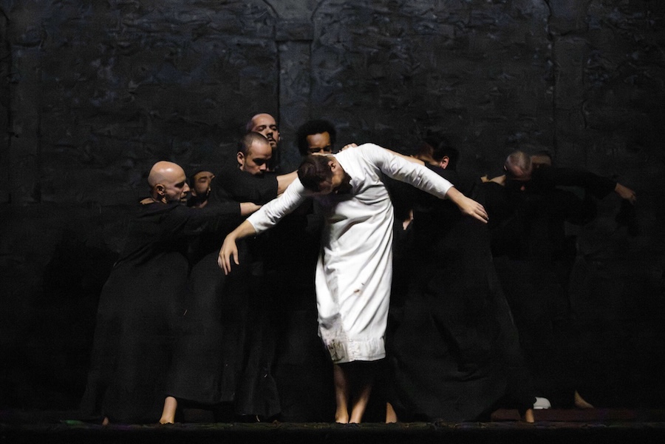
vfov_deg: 11.4
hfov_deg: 17.1
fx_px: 2216
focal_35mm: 120
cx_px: 332
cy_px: 222
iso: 25600
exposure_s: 1/320
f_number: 4
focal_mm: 120
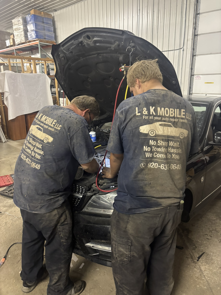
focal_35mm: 26
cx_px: 110
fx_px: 221
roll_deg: -1.2
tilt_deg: -17.3
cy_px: 148
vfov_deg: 67.3
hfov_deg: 53.1
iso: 640
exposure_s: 1/30
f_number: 1.6
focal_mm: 5.96
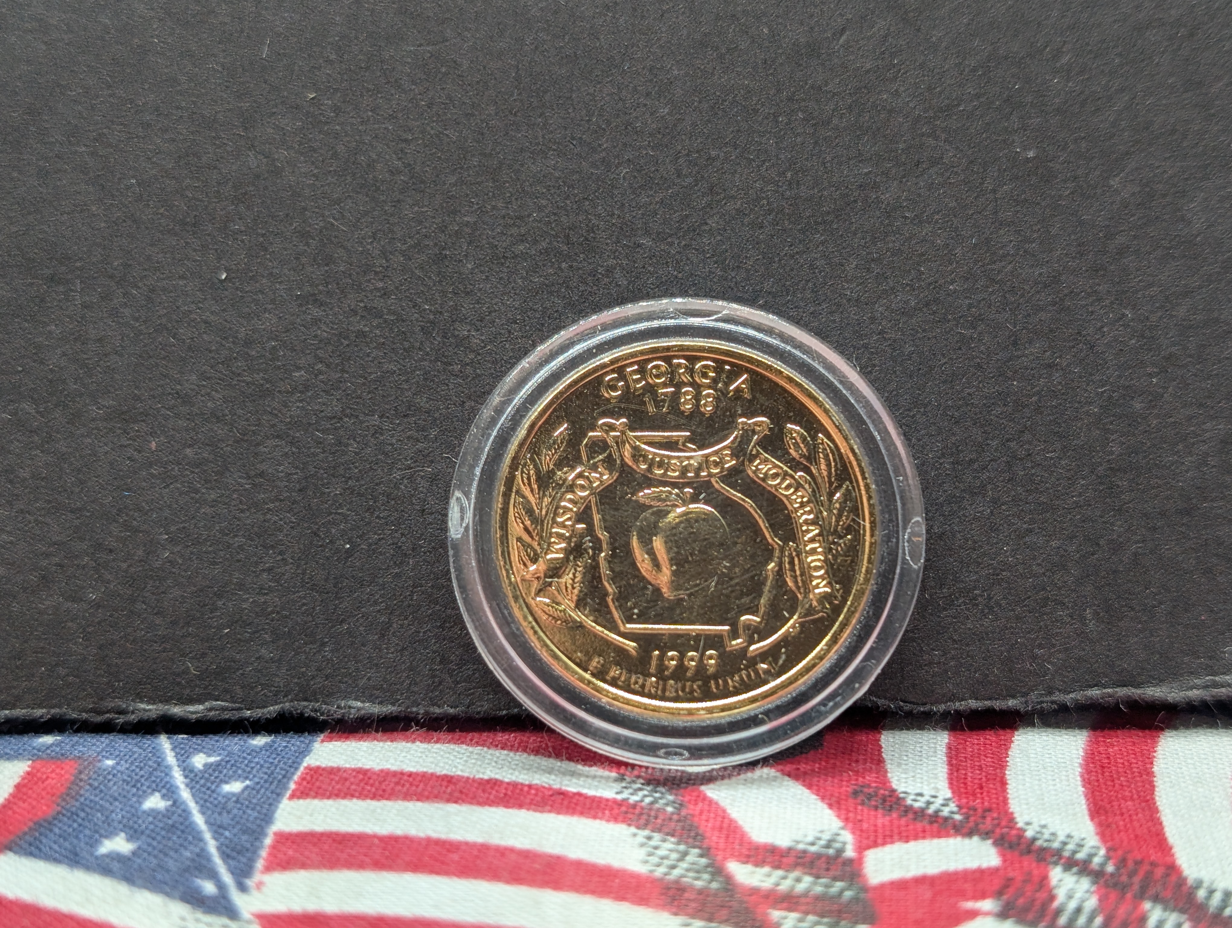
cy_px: 464
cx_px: 616
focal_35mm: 49
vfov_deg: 29.7
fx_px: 1746
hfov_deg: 38.9
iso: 37
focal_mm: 6.9
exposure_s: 1/38.9
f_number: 1.68
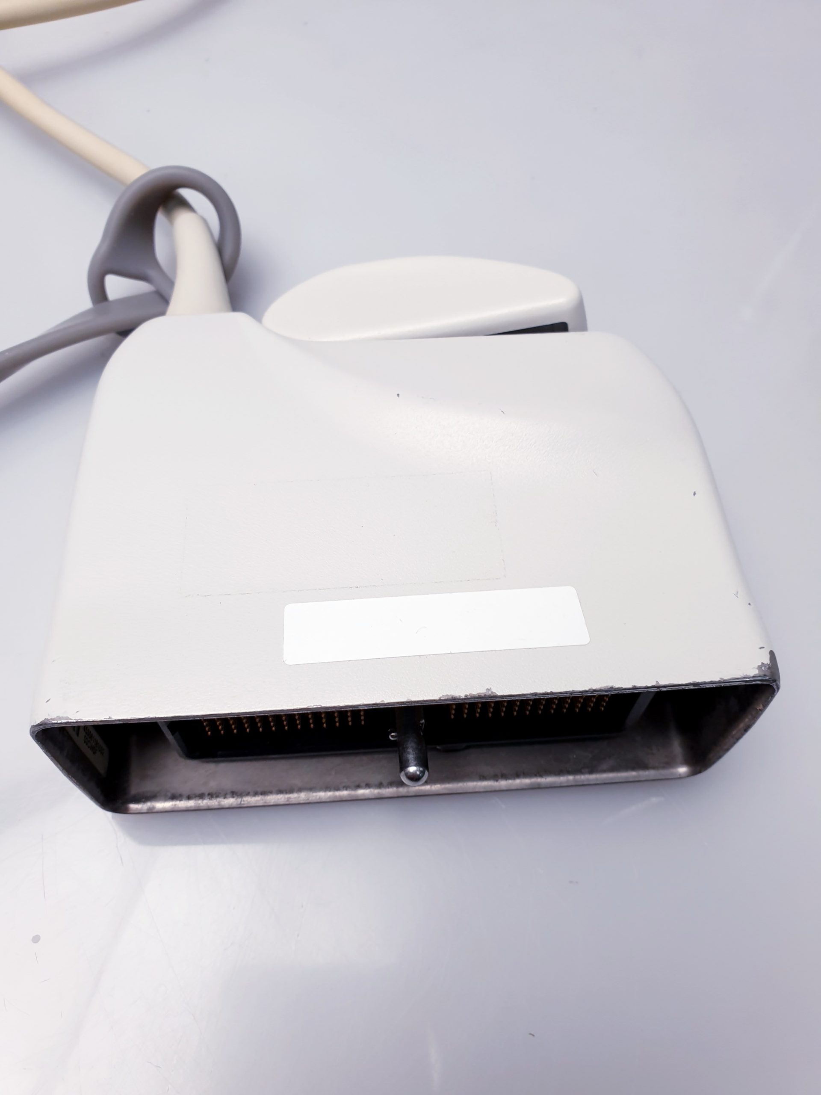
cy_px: 548
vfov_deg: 67.3
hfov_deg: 53.1
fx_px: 822
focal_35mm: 26
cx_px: 410
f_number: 2.4
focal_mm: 4.3
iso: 50
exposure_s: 1/50
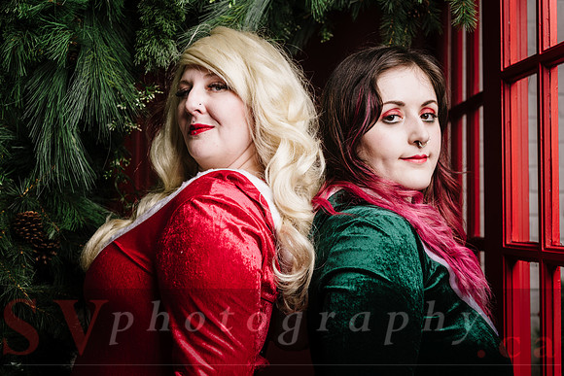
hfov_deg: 36.4
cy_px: 178
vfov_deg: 24.7
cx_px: 297
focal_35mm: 55
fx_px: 858
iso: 64
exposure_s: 1/160
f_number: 4
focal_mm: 52
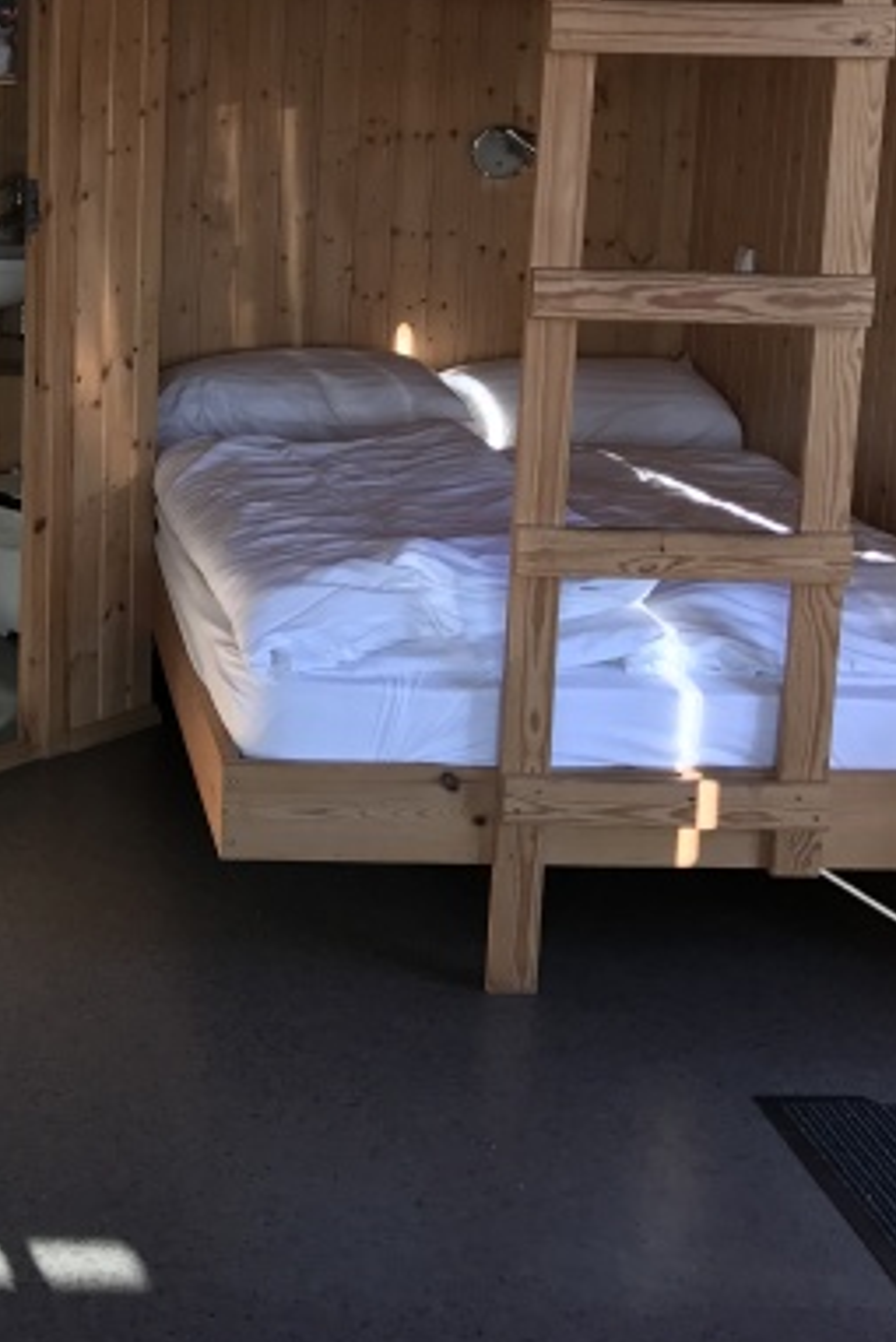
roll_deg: -0.9
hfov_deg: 21.5
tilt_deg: -7.9
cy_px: 362
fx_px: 2275
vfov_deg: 32.3
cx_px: -11
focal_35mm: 61
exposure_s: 1/119
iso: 20
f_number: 1.8
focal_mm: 3.99
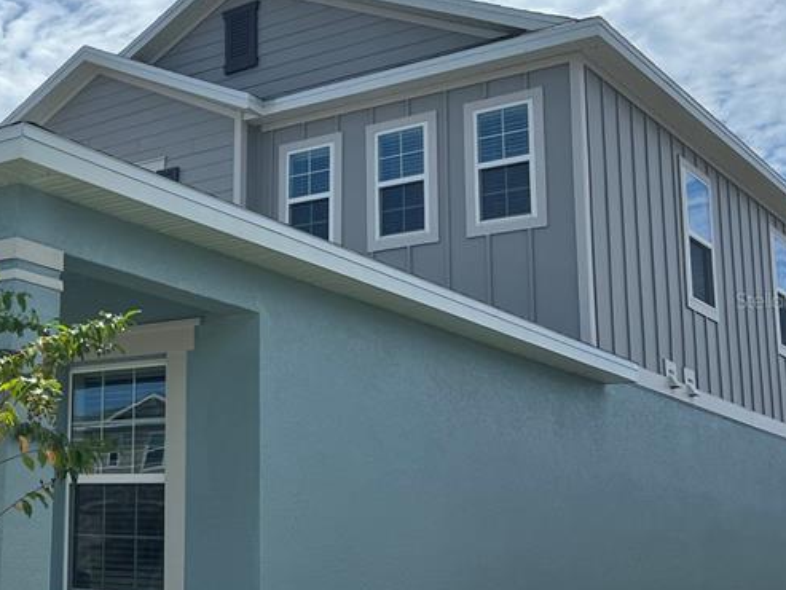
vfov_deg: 27.0
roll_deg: -3.3
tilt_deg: +11.5
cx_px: 16
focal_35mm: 54
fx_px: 1226
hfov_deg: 32.9
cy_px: 300
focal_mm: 5.7
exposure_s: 1/9434
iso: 50
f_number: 1.5
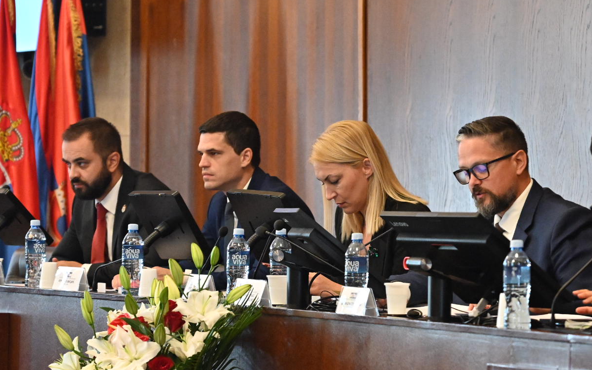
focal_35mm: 215
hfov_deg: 9.7
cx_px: 387
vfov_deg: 6.1
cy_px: 214
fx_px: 3469
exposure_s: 1/200
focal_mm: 105
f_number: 4
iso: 4000
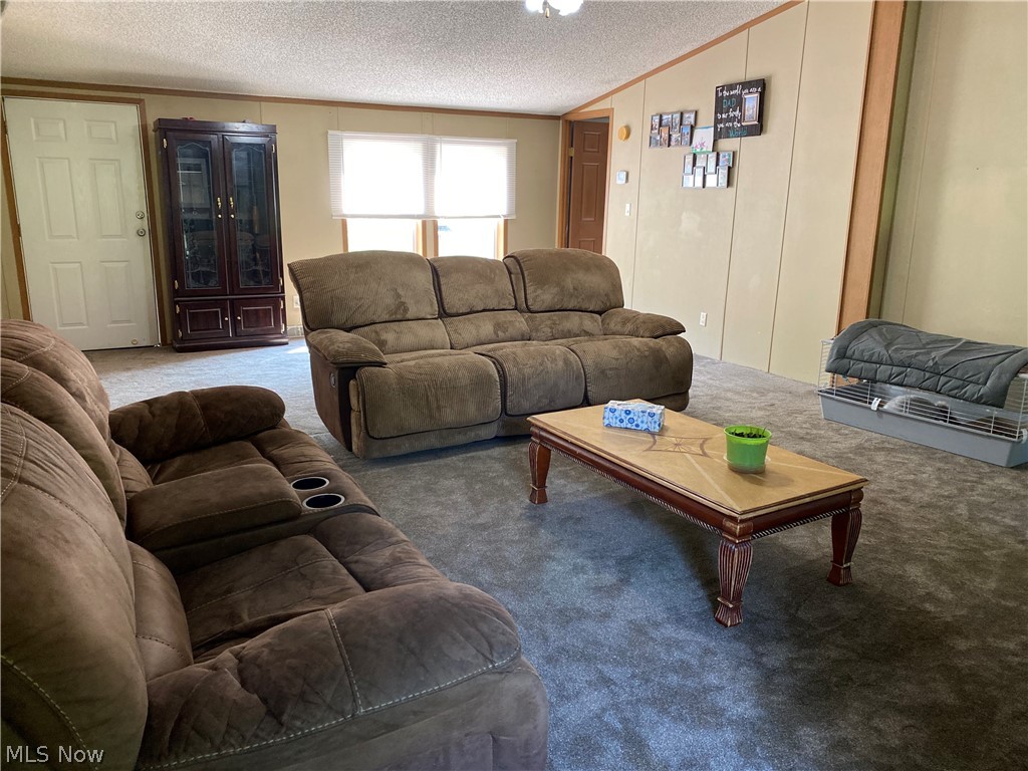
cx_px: 514
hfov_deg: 67.3
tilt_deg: -13.3
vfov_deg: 53.1
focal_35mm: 26
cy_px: 386
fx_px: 772
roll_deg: -0.9
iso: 160
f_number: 1.8
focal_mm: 4.25
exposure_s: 1/60
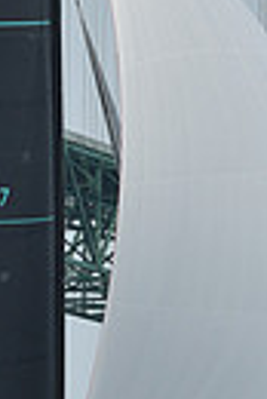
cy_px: 190
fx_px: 5725
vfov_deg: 4.0
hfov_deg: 2.7
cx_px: 149
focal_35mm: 516
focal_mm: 116
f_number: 8
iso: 250
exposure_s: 1/1250
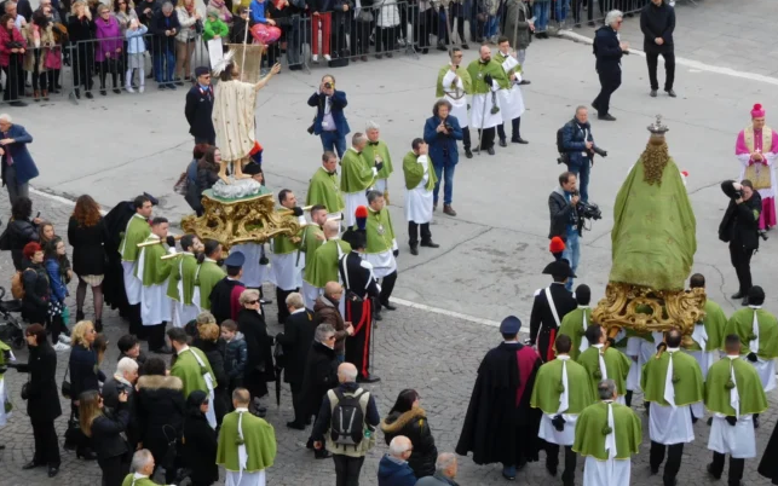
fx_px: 2417
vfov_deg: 11.5
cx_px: 433
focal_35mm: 114
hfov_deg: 18.3
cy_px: 254
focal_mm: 16.1
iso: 125
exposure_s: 1/320
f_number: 4.7
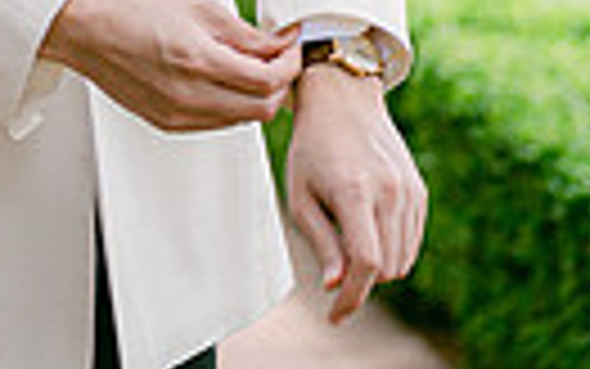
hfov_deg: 8.9
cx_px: -126
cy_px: -302
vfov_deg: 5.5
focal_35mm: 233
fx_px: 3748
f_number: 1.8
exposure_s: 1/400
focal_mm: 50
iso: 64
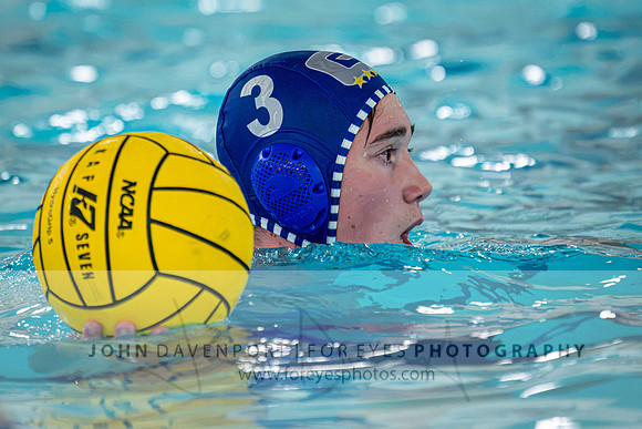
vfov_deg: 2.4
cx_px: 280
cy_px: 112
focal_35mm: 565
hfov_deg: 3.7
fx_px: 10069
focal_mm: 280
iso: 10000
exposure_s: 1/1000
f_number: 4
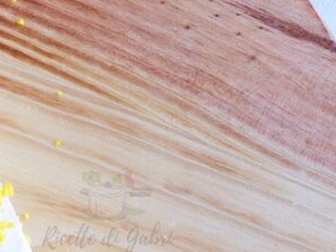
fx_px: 1804
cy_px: 145
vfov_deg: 8.0
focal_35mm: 186
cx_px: -23
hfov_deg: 10.5
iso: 125
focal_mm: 14
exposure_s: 1/60
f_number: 2.8
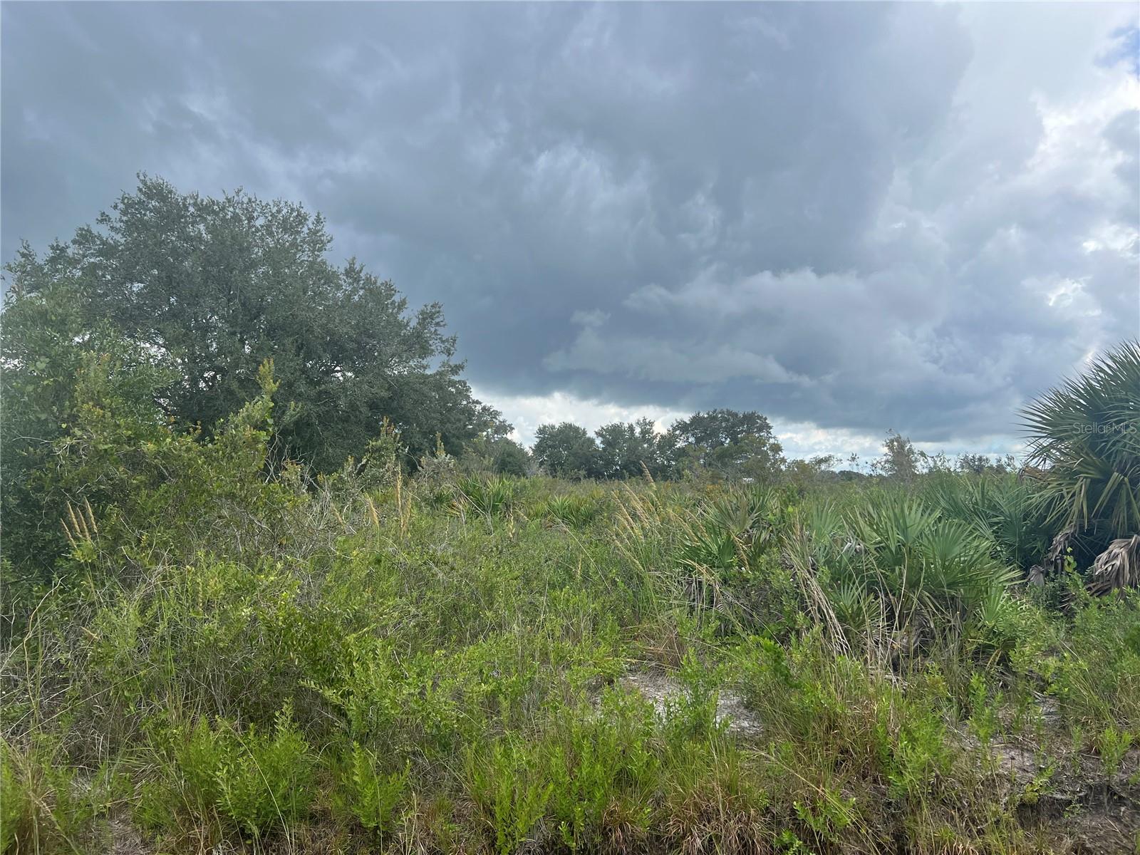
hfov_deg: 67.3
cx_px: 570
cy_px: 428
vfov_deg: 53.1
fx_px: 856
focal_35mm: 26
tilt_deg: +2.3
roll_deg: +0.3
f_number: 1.5
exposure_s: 1/2083
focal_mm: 5.7
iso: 50
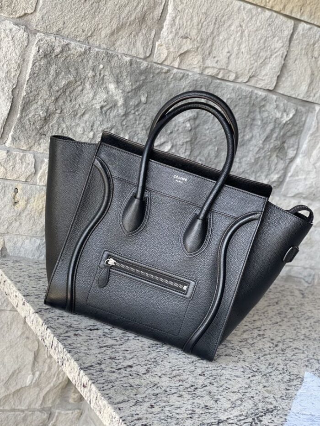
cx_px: 160
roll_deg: -18.2
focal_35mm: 64
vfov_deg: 30.3
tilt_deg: -14.1
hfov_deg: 22.9
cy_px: 213
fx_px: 789
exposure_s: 1/121
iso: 50
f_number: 2.2
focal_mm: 7.5
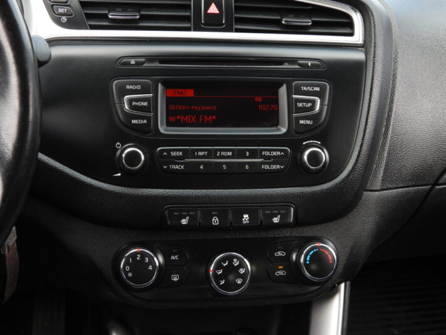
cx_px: 223
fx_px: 773
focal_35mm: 60
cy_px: 168
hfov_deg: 32.2
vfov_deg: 24.4
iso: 100
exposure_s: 1/80
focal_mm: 10.7
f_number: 3.5
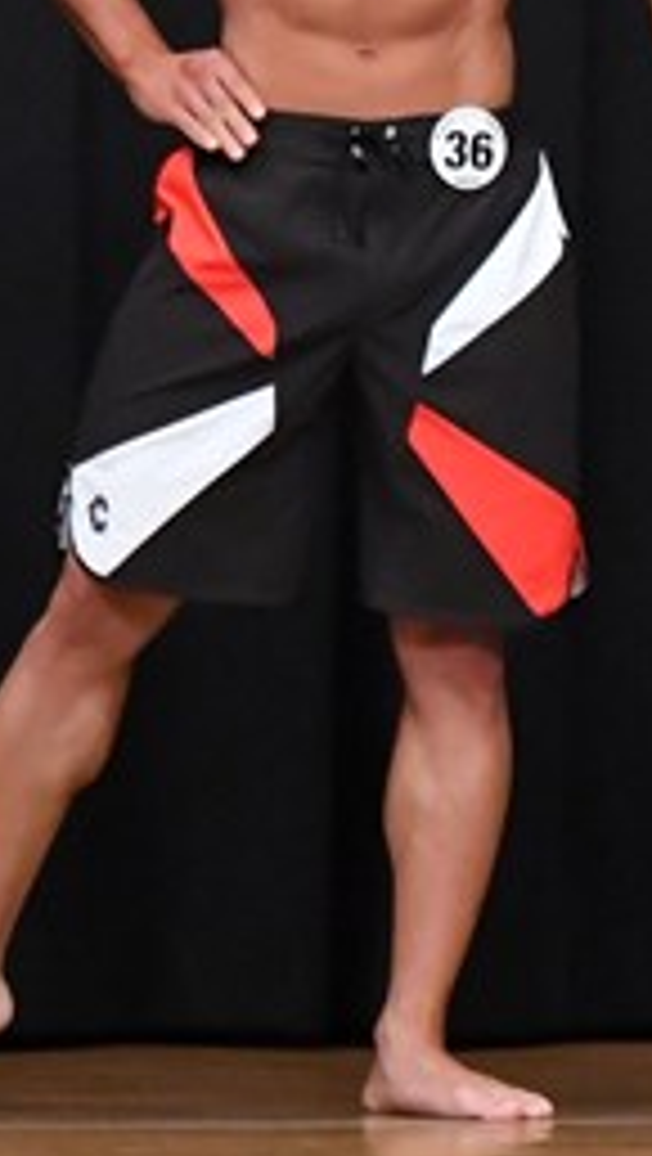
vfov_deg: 2.8
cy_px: 292
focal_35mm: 758
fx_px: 23244
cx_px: 974
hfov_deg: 1.6
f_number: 5.6
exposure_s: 1/400
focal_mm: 160
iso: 8000
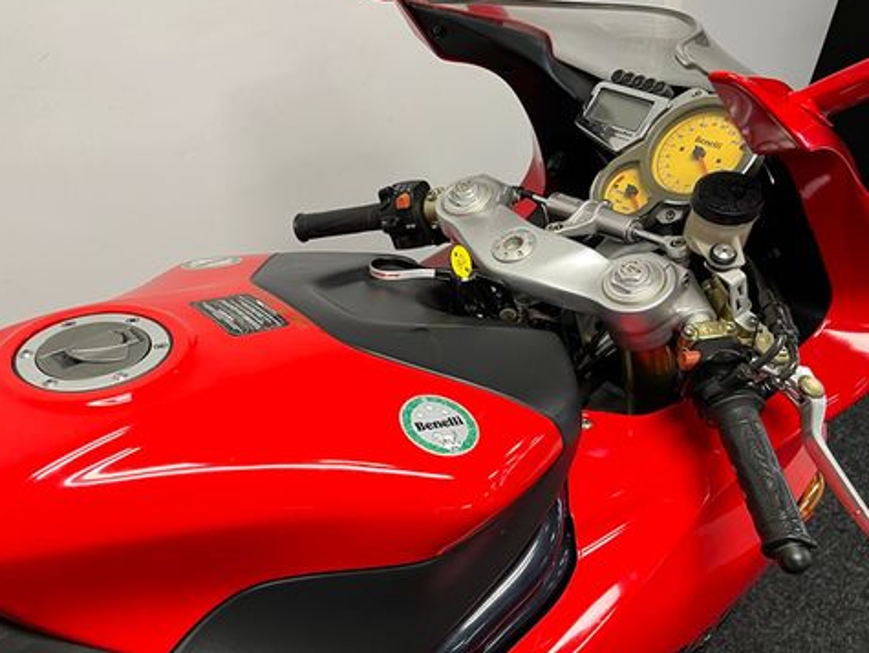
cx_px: 327
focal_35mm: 35
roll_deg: -1.6
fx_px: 879
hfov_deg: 52.1
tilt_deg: -40.4
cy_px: 390
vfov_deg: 40.6
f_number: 1.6
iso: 100
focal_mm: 5.1
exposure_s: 1/50
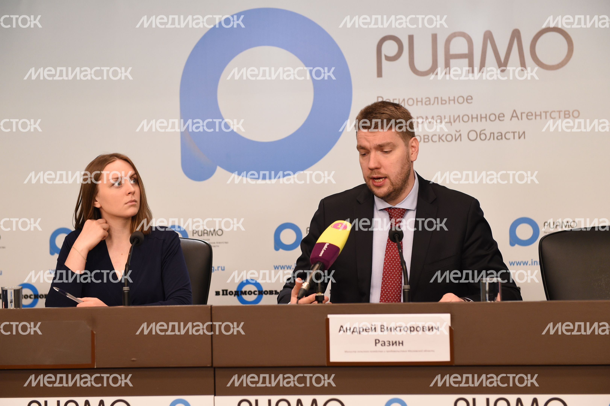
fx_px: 1185
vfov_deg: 19.4
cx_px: 305
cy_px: 203
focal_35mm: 70
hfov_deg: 28.9
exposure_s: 1/320
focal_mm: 70
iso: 2500
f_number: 4
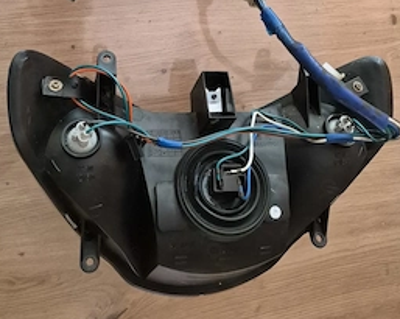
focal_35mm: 35
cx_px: 198
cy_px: 25
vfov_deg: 38.8
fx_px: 414
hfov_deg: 51.6
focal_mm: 5.4
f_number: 1.8
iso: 2000
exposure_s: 1/100
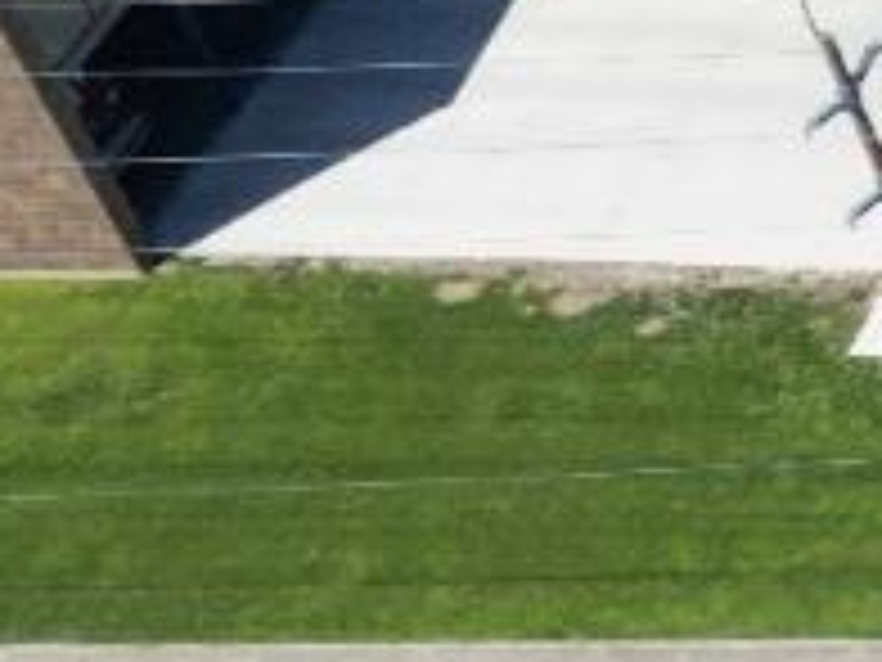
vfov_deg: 8.1
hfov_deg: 8.0
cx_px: 3182
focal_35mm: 184
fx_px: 4688
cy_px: 308
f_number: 1.7
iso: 120
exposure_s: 1/2500
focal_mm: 6.72
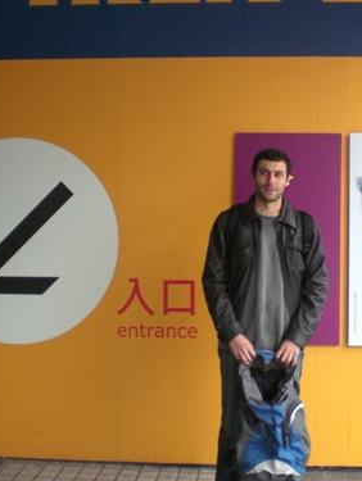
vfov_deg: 33.1
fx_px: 807
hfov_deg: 25.3
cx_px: 196
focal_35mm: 58
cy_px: 193
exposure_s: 1/125
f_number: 3.1
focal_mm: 6.3
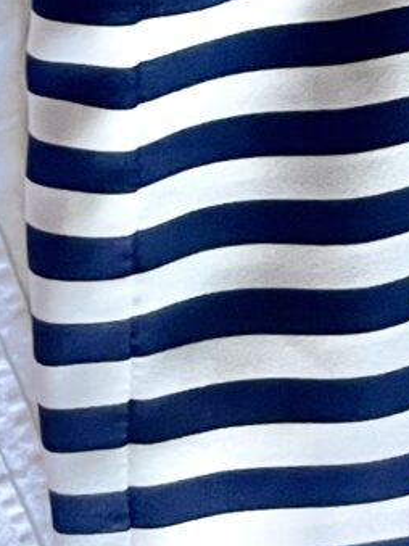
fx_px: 2475
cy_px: -1049
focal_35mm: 157
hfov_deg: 9.1
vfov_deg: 9.8
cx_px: 663
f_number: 1.6
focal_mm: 4.2
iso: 160
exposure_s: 1/60
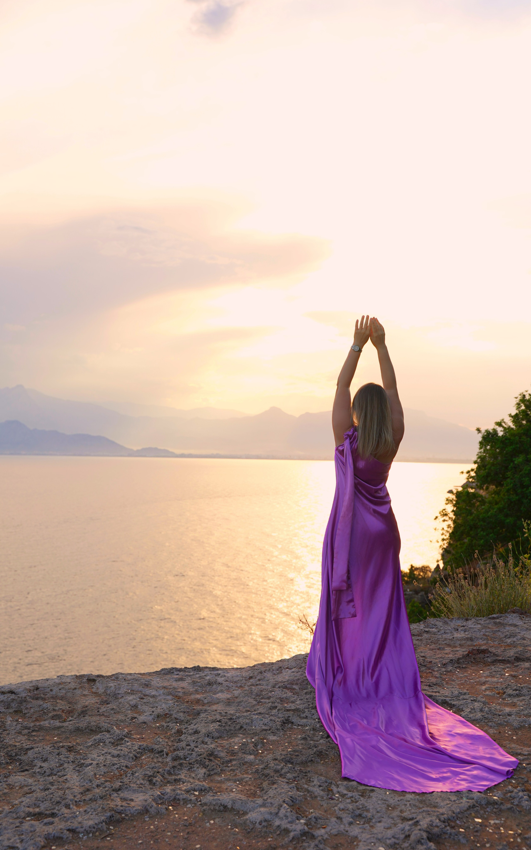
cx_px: 284
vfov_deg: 49.3
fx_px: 926
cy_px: 425
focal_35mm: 40
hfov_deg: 32.0
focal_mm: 39
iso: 125
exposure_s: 1/320
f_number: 4.5
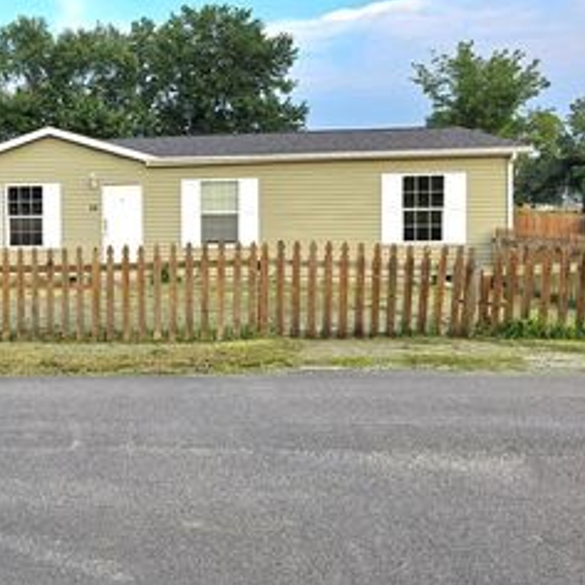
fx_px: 822
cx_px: 0
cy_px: 247
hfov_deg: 35.4
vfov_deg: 39.1
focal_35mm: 43
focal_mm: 6.3
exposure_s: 1/370
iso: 32
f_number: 1.7
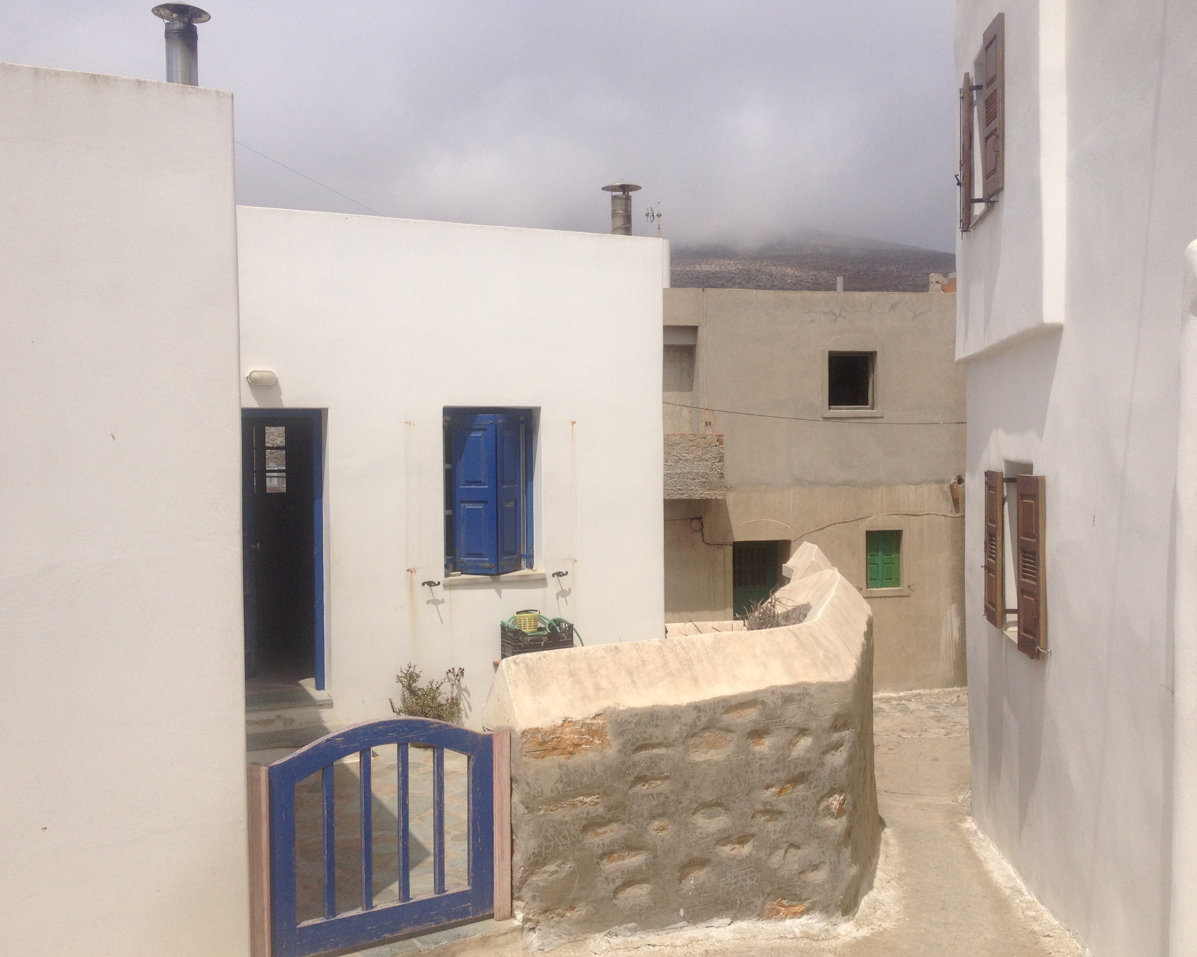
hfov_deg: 49.1
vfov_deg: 40.1
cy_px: 474
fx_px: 1311
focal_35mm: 37
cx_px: 622
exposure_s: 1/4608
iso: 50
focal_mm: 4.28
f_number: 2.4
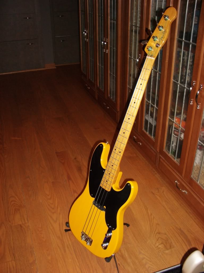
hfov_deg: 40.7
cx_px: 102
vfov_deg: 52.6
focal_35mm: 35
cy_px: 136
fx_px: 275
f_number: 2.6
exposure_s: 1/60
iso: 200
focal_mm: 5.8
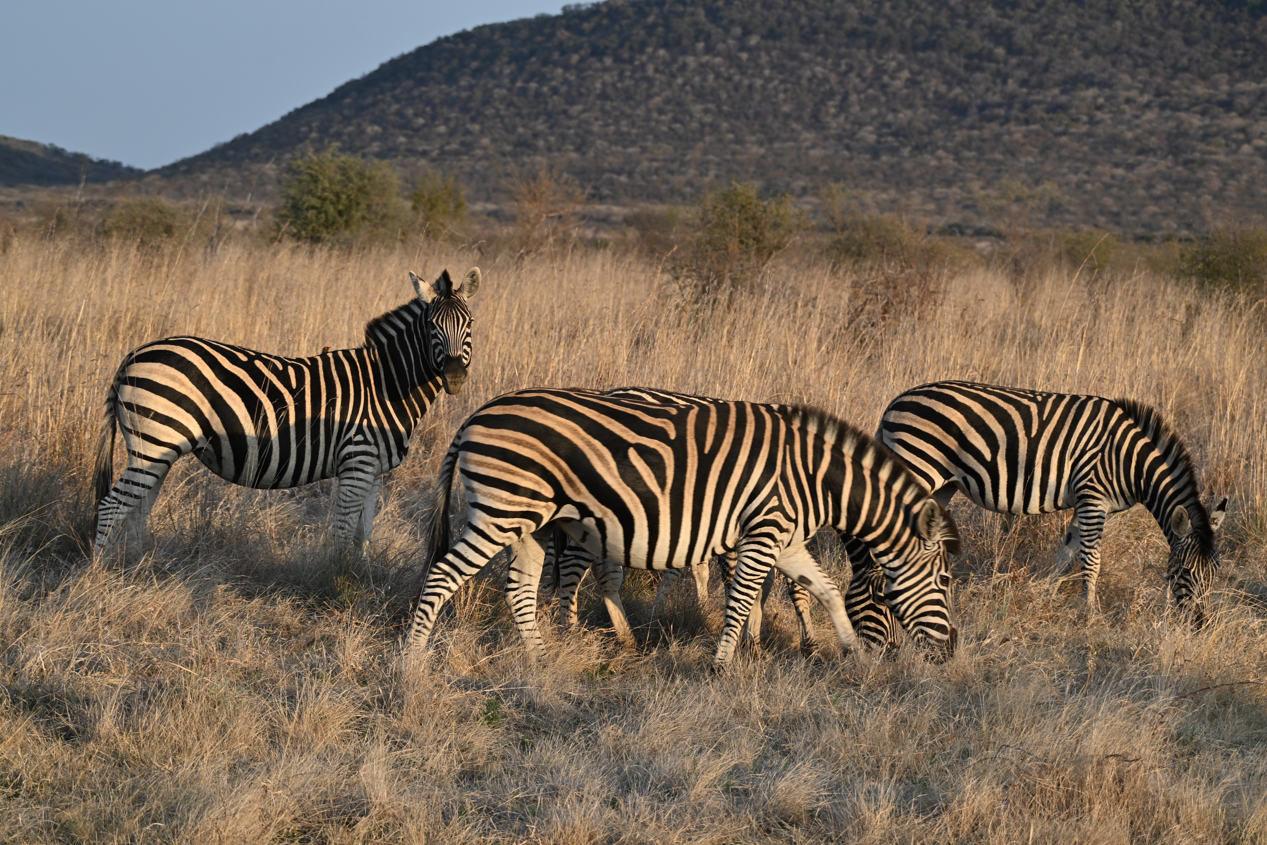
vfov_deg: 8.7
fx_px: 5543
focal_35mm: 158
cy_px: 422
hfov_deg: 13.0
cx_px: 634
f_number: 6.3
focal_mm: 105
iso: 100
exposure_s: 1/80
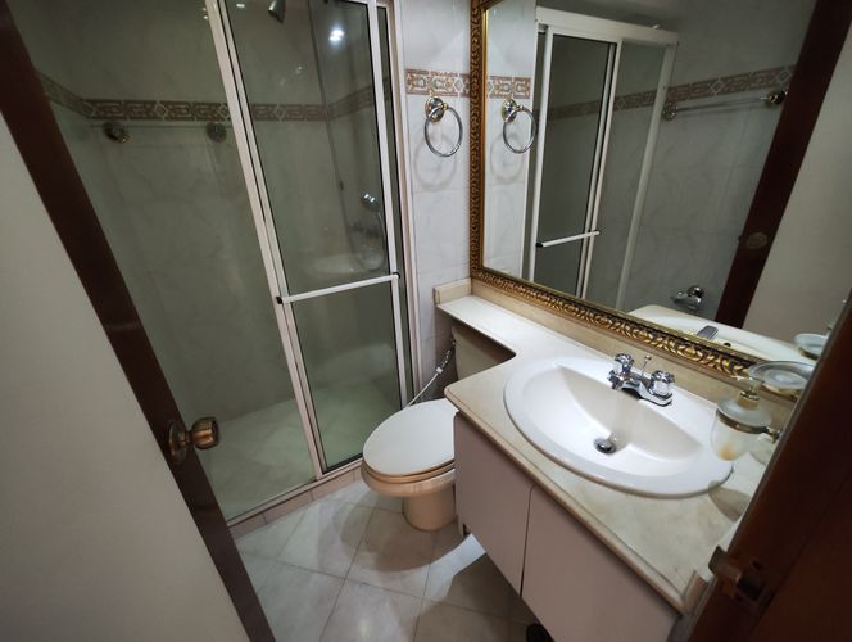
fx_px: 345
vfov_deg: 85.8
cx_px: 426
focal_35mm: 14
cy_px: 321
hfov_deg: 102.0
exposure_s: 1/17.1
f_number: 2.2
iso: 1051
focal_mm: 2.16
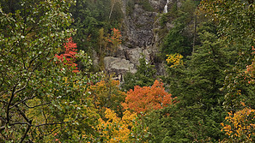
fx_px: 805
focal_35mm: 119
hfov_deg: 18.0
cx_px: 128
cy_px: 64
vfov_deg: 10.2
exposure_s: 1/30
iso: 200
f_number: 11
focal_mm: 75
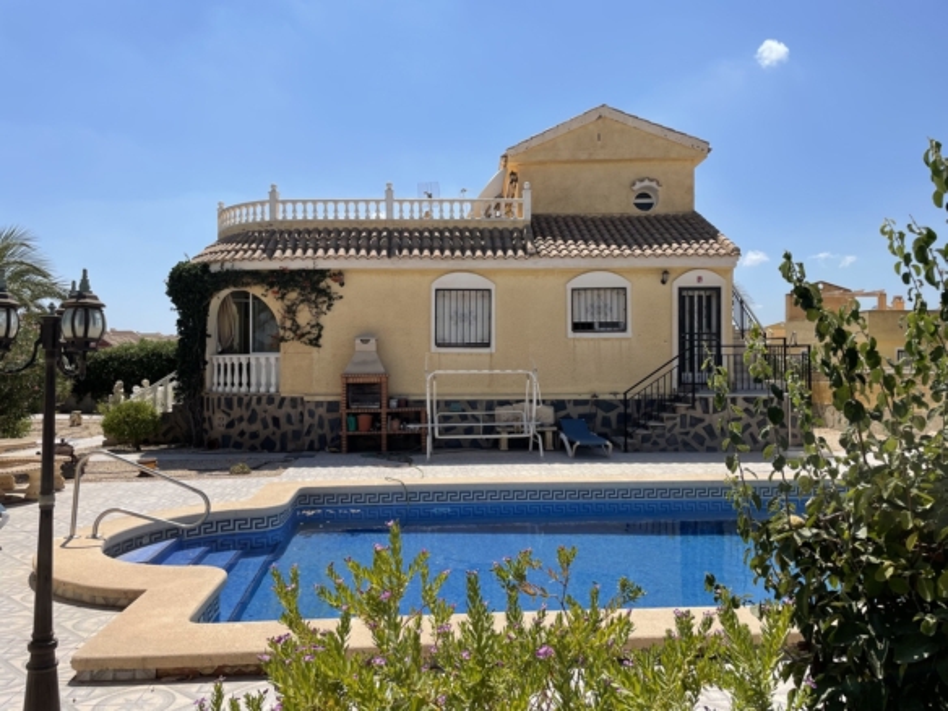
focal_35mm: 26
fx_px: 712
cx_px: 474
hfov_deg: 67.3
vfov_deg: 53.1
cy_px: 356
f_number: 1.6
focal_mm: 4.2
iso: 32
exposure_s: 1/5051
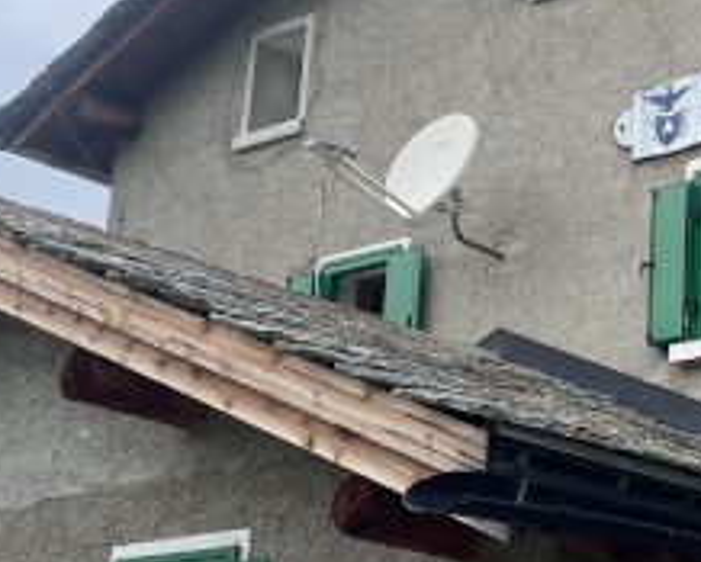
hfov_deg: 20.0
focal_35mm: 93
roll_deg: -2.0
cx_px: 669
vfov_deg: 16.6
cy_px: 308
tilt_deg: +18.0
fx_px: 1932
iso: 32
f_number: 1.6
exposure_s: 1/1770
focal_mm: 4.2
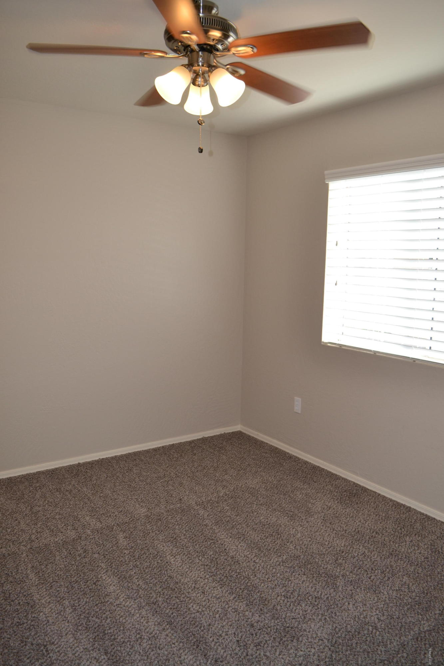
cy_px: 333
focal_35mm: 27
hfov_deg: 47.9
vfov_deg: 67.4
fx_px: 500
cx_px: 222
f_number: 4
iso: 280
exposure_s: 1/125
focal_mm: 18
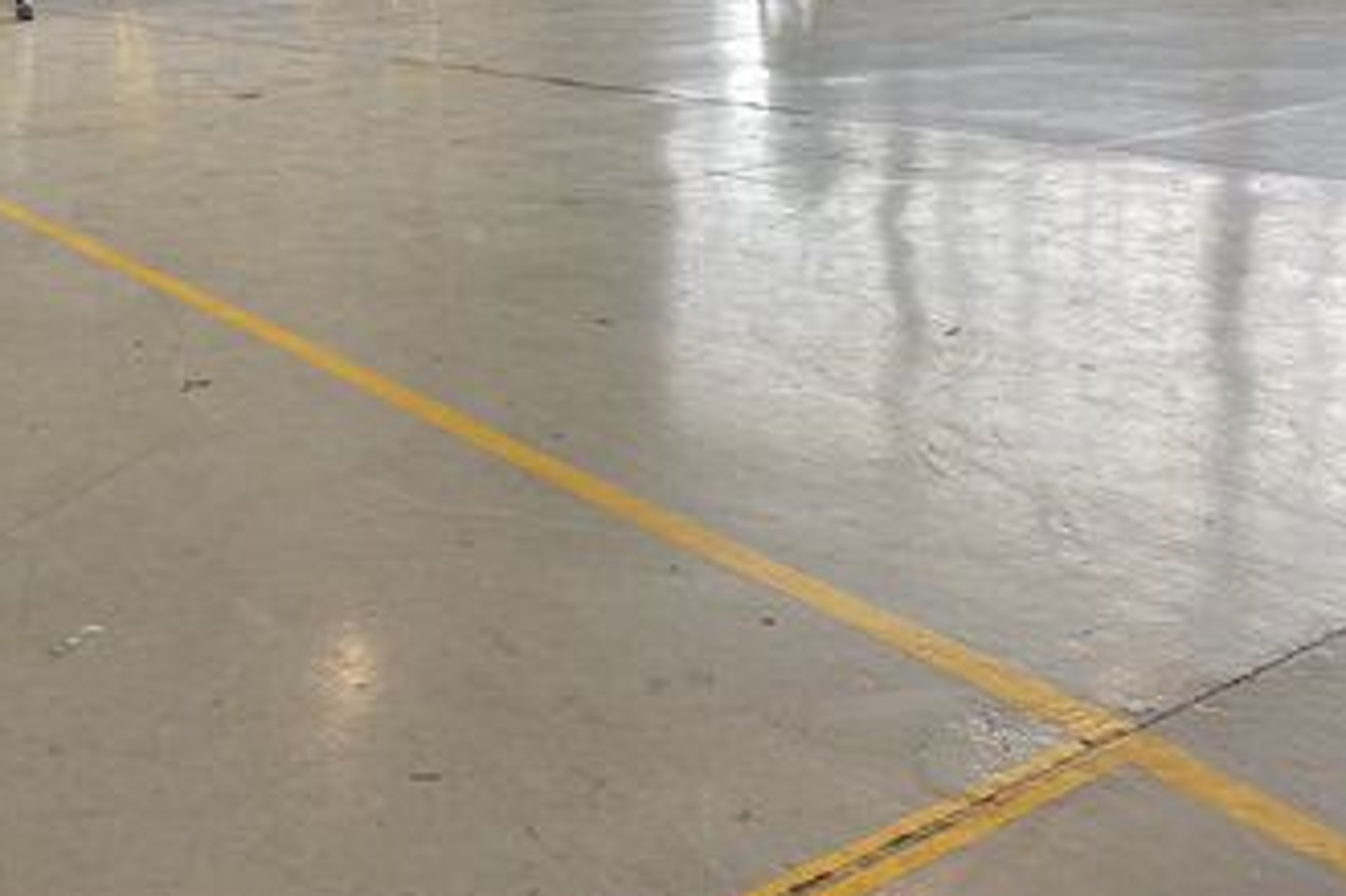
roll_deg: +1.8
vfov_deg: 31.0
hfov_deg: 45.6
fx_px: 1569
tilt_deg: -9.7
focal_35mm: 42
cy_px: 170
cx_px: 438
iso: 50
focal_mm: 4.25
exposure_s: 1/100
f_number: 1.8
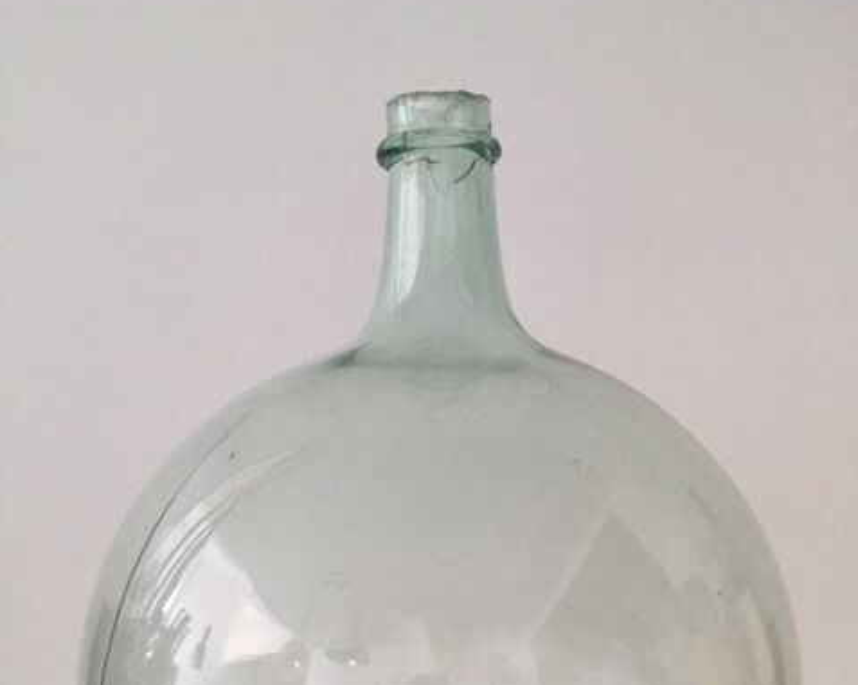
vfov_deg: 38.0
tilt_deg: -13.8
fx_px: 964
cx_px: 430
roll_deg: -0.8
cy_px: 523
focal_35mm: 38
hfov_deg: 48.0
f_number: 2.2
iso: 250
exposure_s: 1/17
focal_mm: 4.15
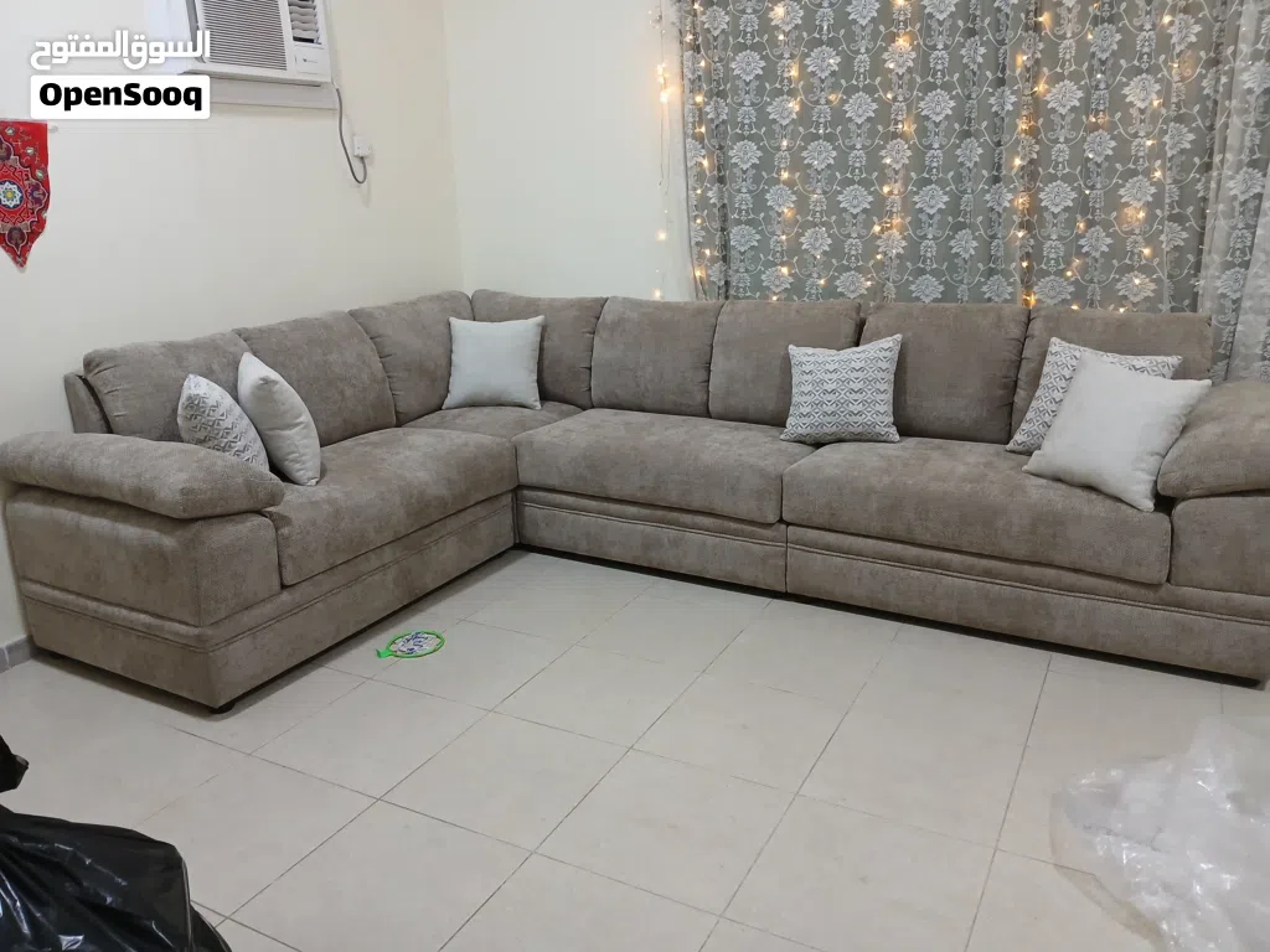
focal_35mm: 26
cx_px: 635
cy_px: 476
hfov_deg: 67.3
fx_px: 954
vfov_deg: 53.1
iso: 250
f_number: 1.8
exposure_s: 1/40
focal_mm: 3.98
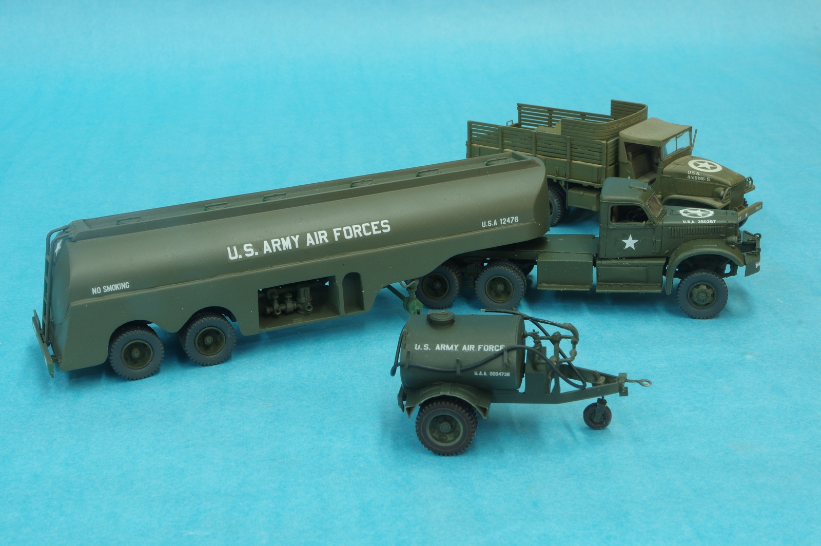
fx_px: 1322
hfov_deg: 34.5
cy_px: 273
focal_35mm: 58
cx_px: 410
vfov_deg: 23.3
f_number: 18
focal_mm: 39
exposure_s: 2
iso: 100
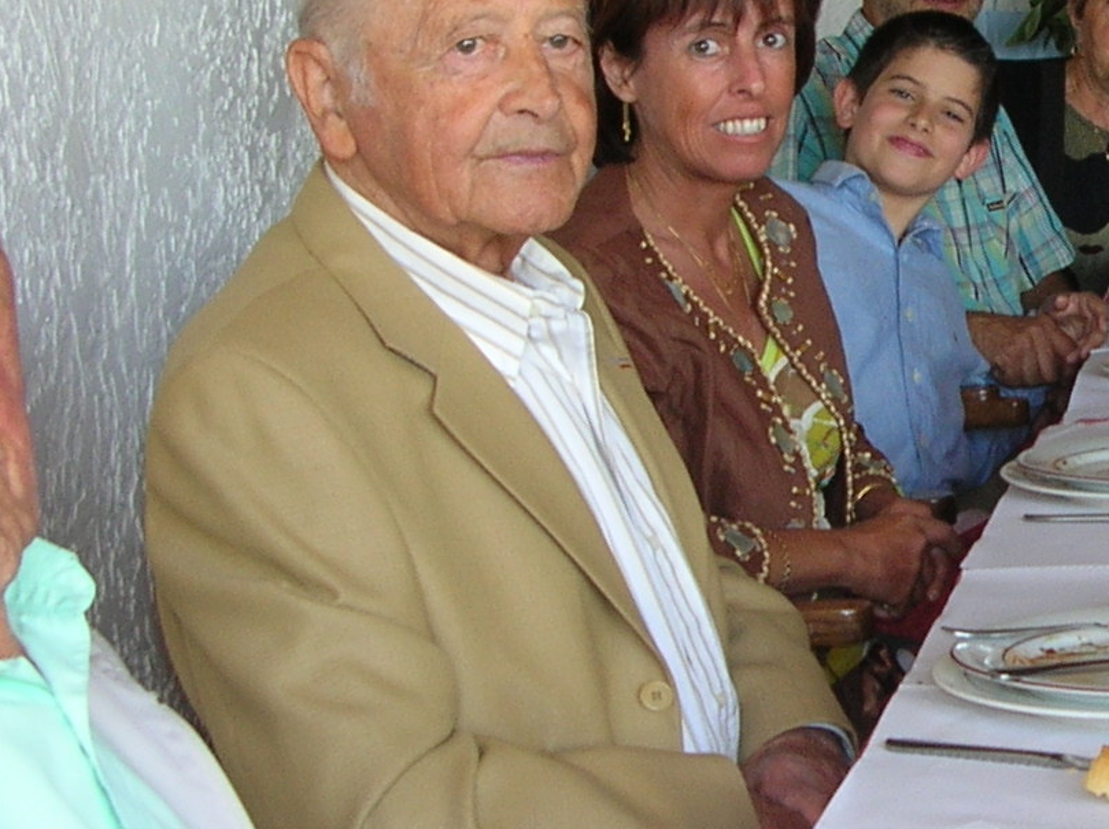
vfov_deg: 14.9
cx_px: 1186
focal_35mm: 99
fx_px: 3168
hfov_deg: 19.1
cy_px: 395
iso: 50
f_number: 2.8
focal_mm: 5.8
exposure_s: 1/30
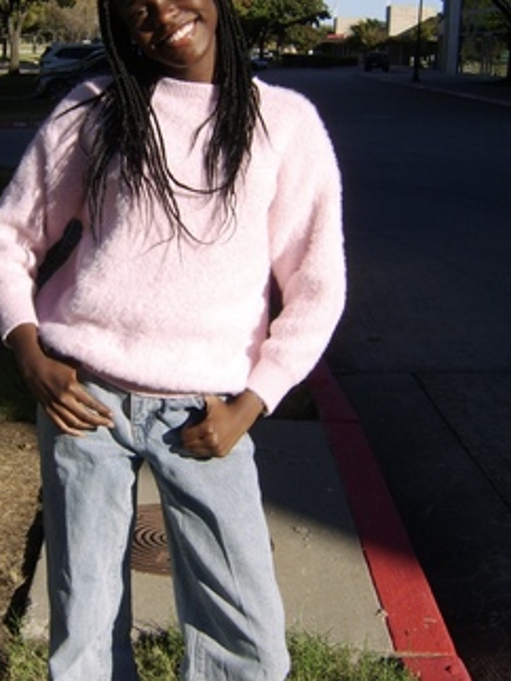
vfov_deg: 39.5
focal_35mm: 48
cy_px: 266
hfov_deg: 30.0
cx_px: 162
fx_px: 945
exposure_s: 1/324
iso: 71
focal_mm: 8.13
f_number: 6.7
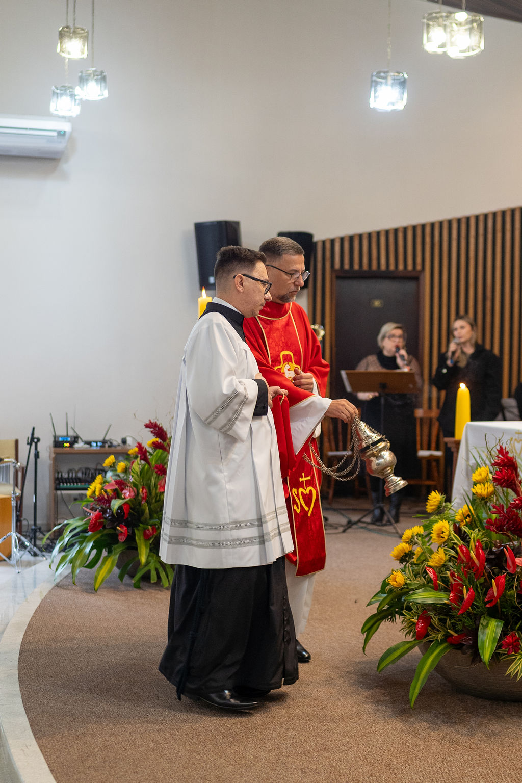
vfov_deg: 38.2
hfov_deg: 26.0
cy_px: 392
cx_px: 261
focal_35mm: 52
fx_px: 1131
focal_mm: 35
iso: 1000
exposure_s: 1/160
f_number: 2
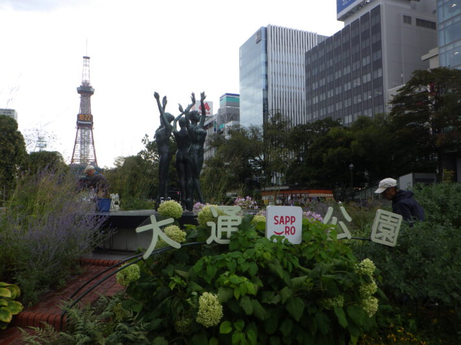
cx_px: 230
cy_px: 172
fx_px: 373
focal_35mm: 28
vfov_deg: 49.7
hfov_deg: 63.5
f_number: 4.2
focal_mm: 5
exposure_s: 1/400
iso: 125
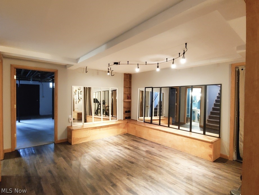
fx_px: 97
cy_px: 98
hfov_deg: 106.2
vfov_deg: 89.9
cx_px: 130
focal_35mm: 13
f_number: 2.2
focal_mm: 1.8
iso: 1000
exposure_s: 1/24
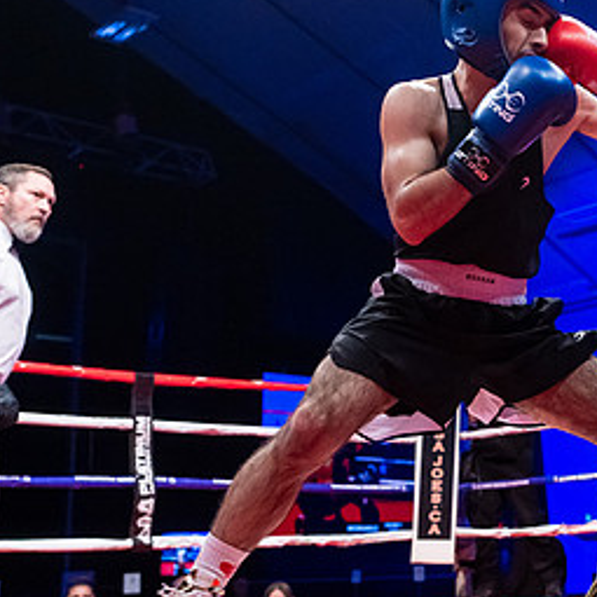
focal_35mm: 61
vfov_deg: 28.1
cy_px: 343
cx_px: 690
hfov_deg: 25.6
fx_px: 1190
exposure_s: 1/1000
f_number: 2.8
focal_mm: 28
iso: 4000
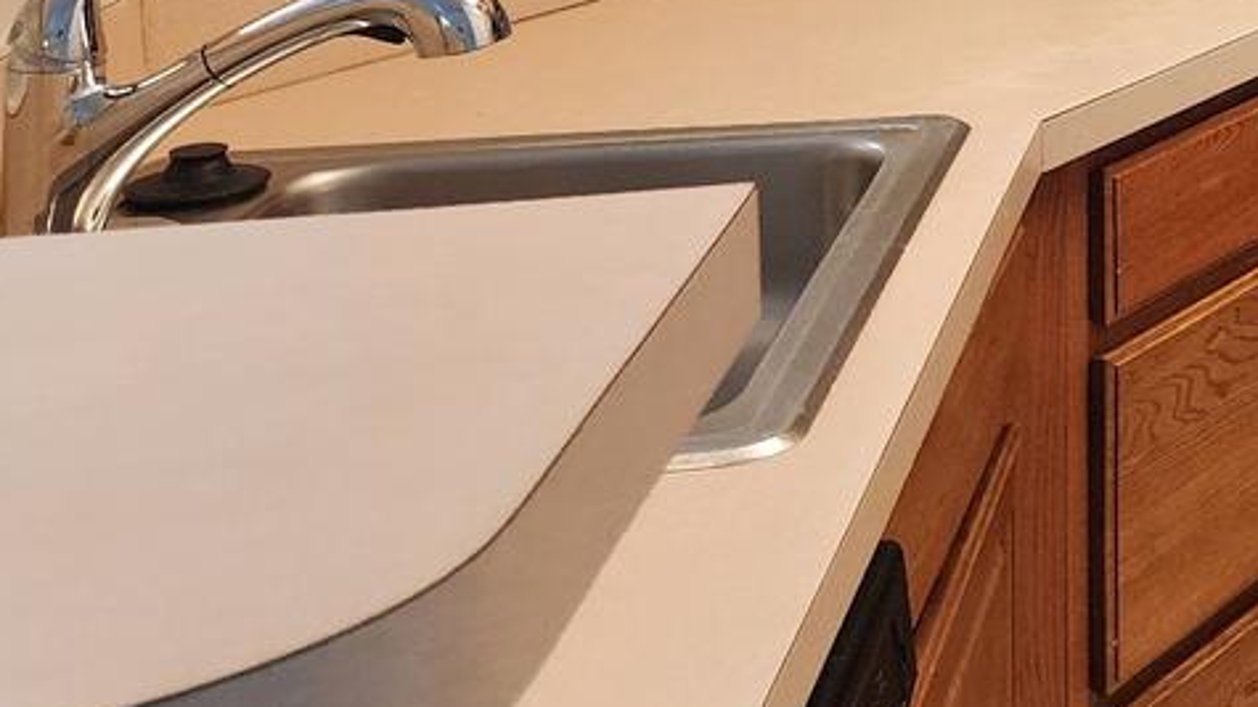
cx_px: 1854
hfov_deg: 23.0
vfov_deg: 14.5
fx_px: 2535
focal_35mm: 76
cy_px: -453
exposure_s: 1/120
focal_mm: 6.4
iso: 500
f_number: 1.8
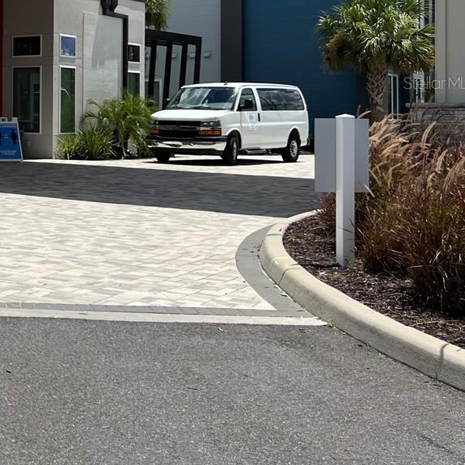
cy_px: 82
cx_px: -167
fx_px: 973
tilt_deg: +1.0
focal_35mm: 64
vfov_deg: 26.3
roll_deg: -0.2
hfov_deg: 23.3
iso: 50
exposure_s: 1/6993
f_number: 1.5
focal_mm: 5.7
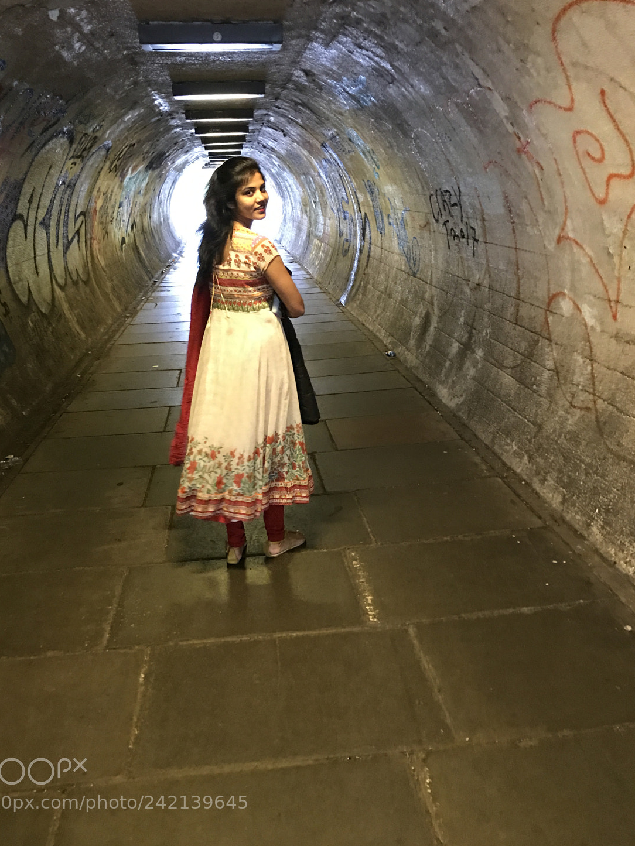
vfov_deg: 58.2
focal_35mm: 31
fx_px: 758
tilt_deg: -12.8
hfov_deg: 45.4
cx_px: 293
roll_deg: +0.6
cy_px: 380
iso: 80
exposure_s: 1/7
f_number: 1.8
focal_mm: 3.99
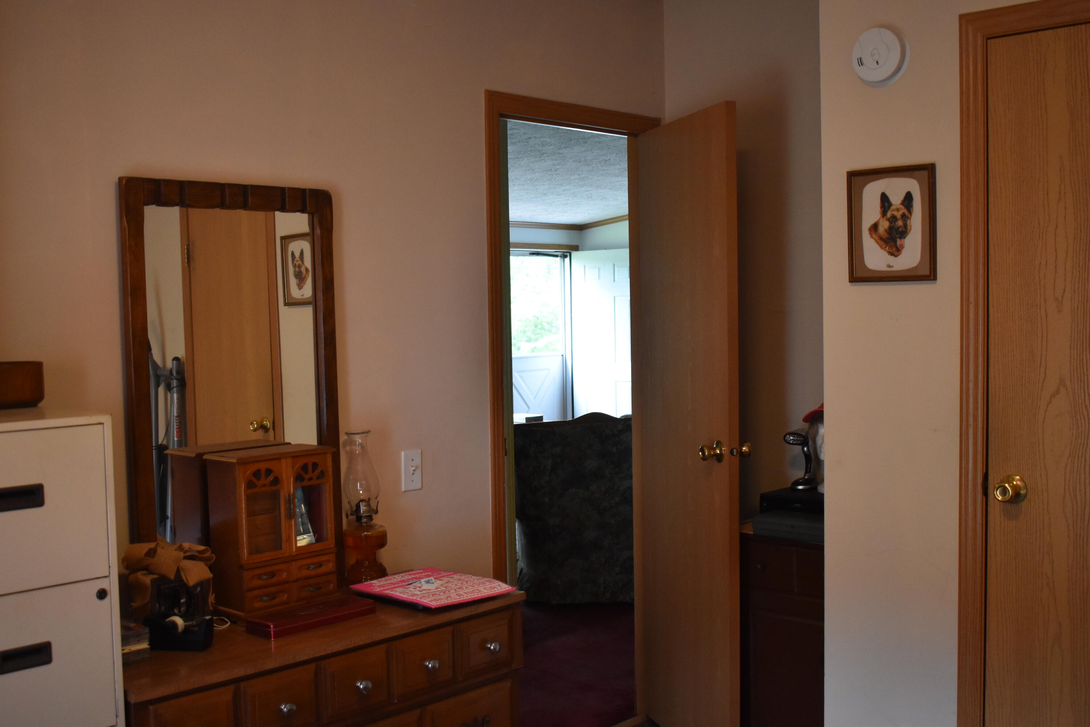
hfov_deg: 51.3
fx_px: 1135
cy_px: 364
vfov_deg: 35.5
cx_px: 545
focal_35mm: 38
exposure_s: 1/125
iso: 1600
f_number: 4
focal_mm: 25
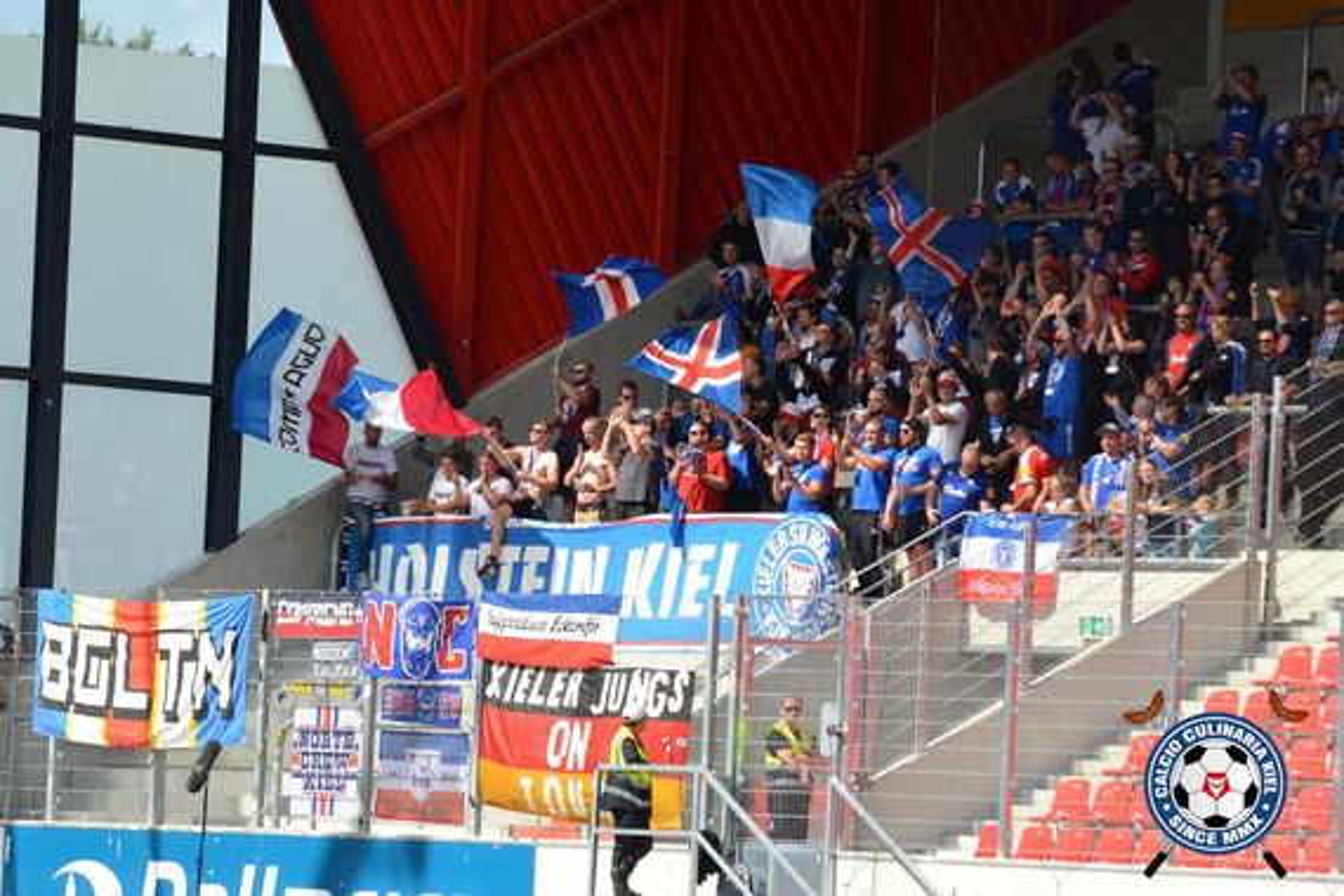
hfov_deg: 8.6
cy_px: 448
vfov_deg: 5.7
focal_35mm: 240
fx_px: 8959
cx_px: 672
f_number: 5.6
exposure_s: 1/1600
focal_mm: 160
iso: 400
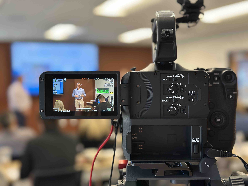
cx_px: 124
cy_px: 93
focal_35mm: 48
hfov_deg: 39.7
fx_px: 344
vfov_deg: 30.3
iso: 125
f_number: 1.78
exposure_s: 1/60
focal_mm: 6.86
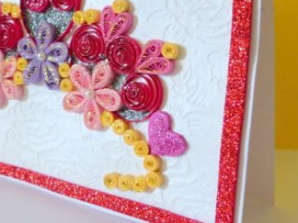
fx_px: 430
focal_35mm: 50
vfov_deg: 28.6
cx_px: 103
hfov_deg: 37.8
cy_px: 53
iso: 320
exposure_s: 1/60
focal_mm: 4.9
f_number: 2.8
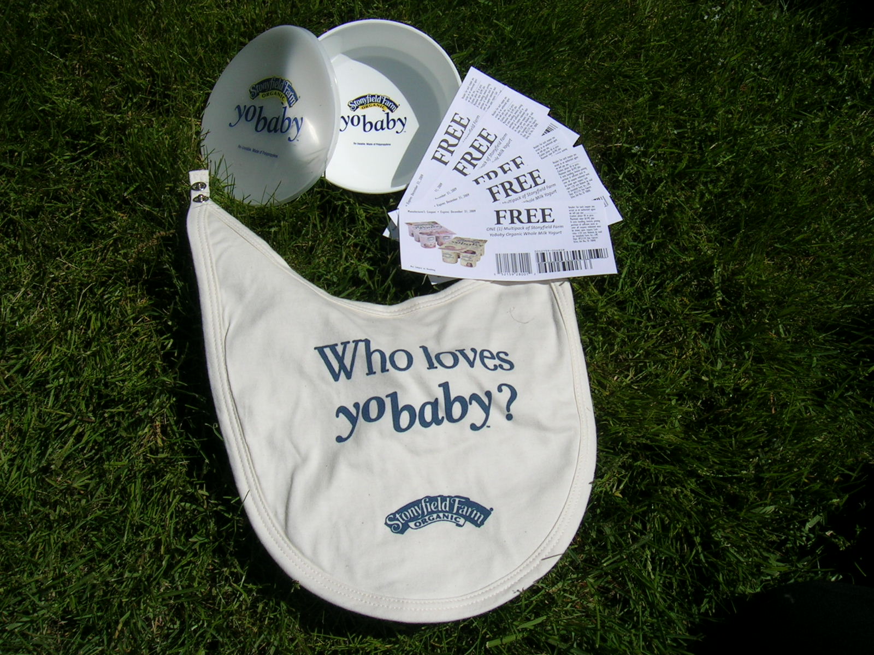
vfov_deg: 40.7
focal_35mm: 35
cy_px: 328
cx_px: 437
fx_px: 884
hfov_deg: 52.6
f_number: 4.8
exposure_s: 1/1359
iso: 50
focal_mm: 5.4
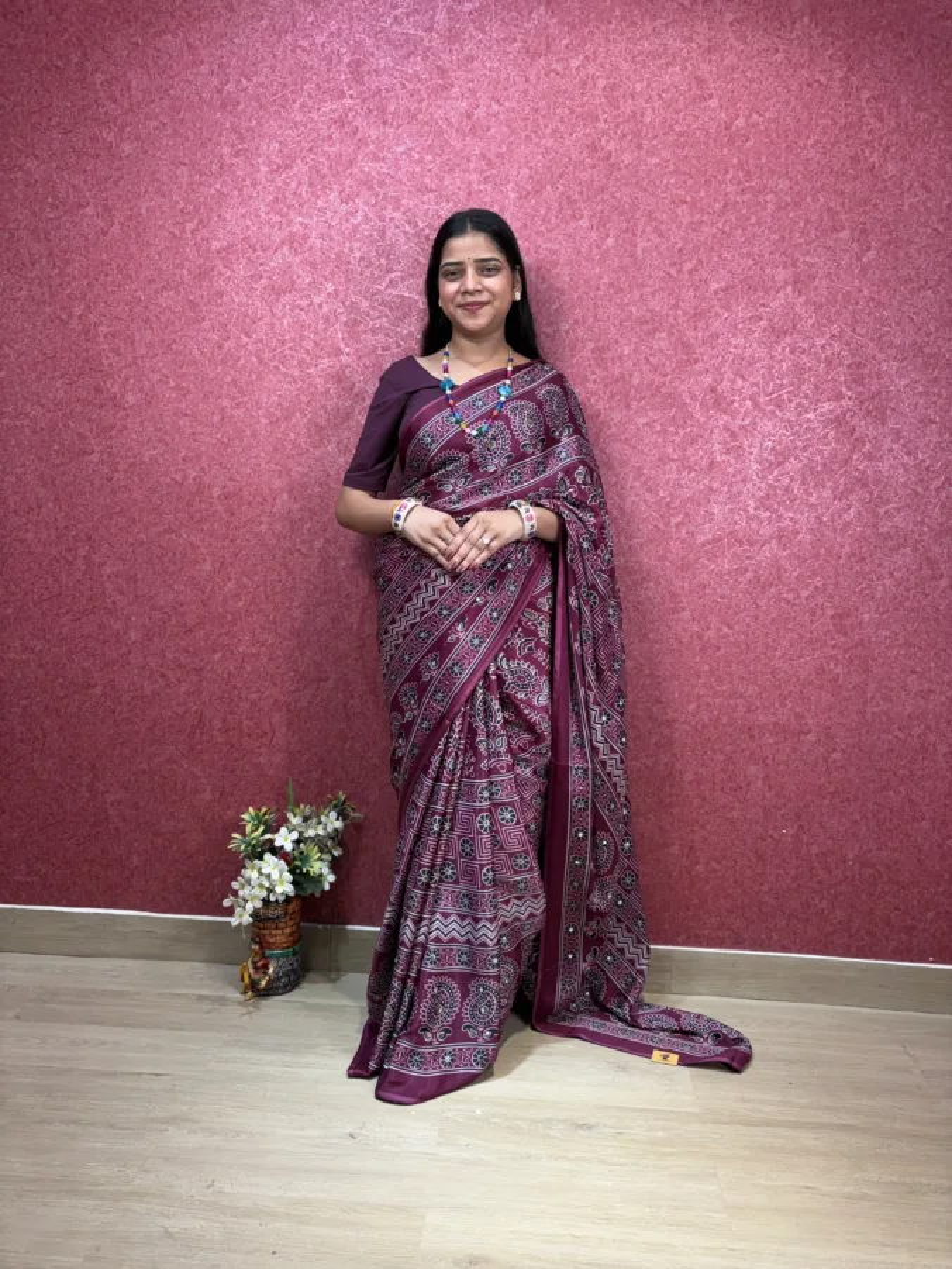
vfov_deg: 67.3
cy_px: 634
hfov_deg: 53.1
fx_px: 953
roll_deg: -1.5
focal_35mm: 26
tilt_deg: -5.9
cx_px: 476
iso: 32
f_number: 1.6
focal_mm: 5.96
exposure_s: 1/122
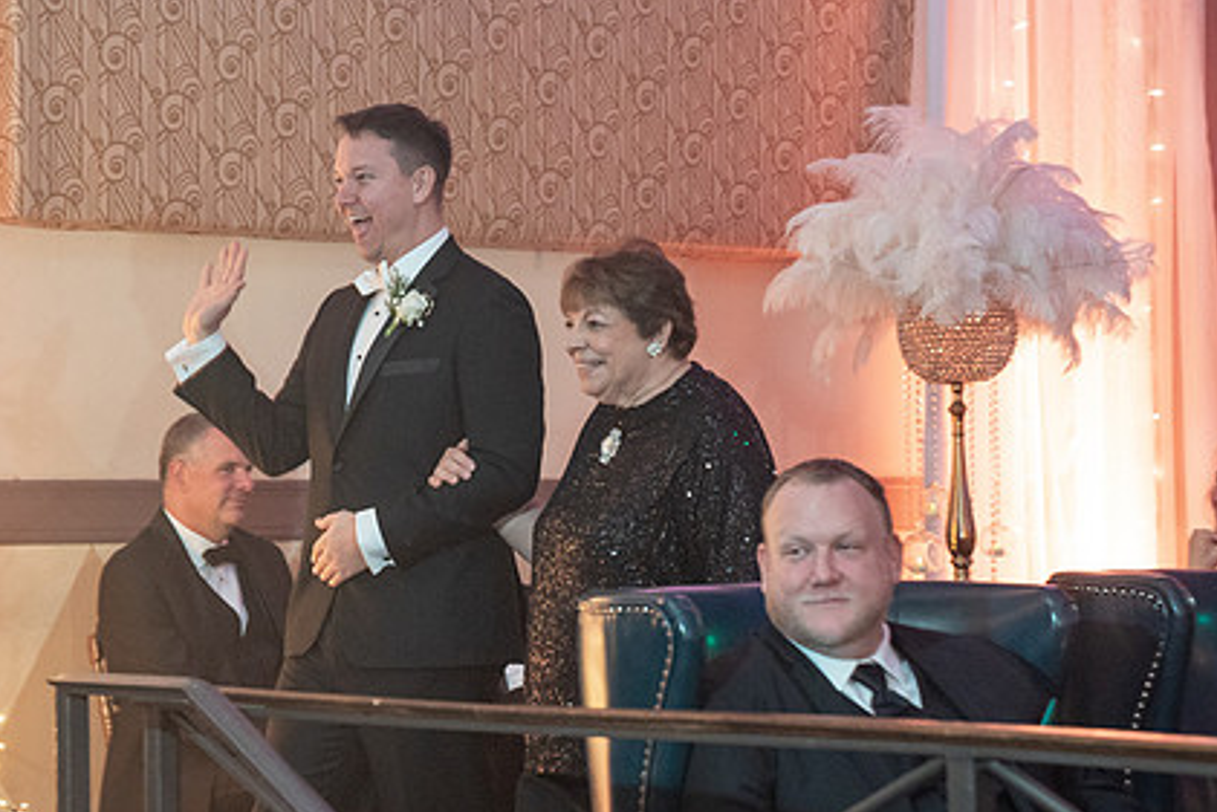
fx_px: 3821
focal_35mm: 113
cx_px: 312
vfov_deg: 12.1
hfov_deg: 18.0
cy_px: 449
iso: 4000
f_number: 4
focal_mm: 70
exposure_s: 1/100
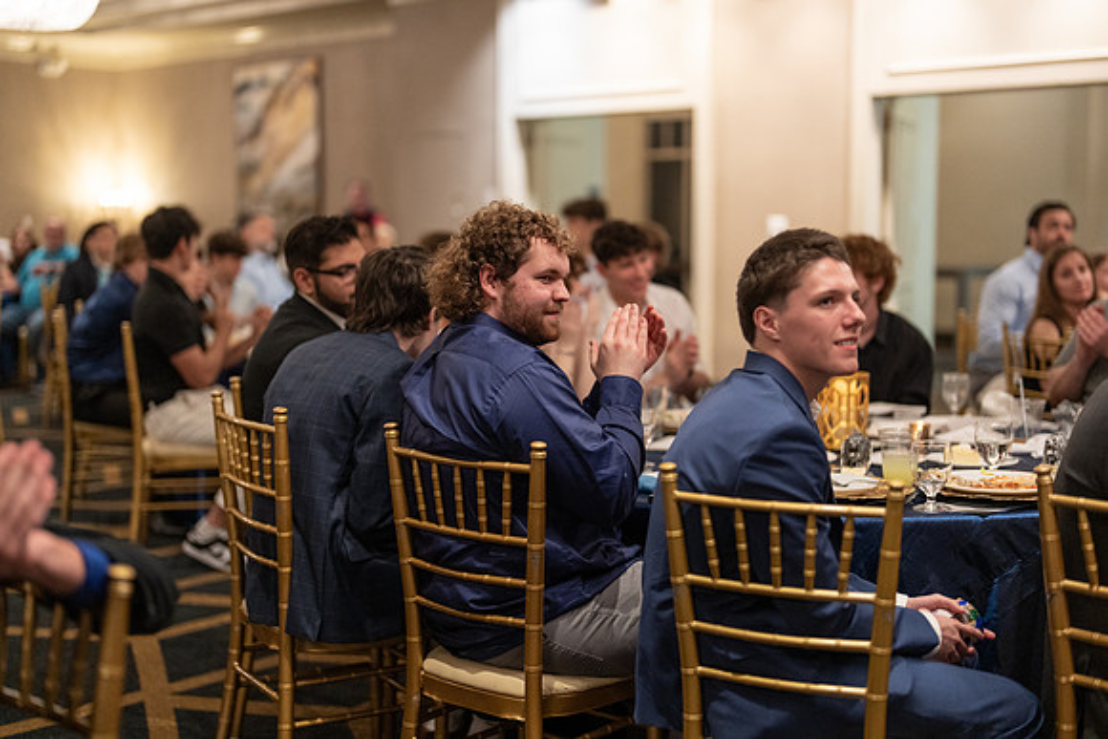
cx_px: 554
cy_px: 370
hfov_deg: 39.6
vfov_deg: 27.0
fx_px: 1539
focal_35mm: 50
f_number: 1.2
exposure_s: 1/320
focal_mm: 50
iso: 1600
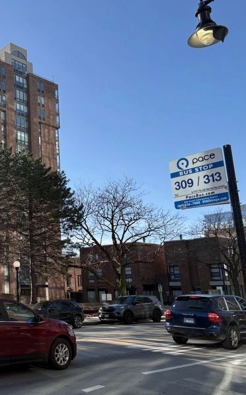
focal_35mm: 37
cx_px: -11
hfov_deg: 31.3
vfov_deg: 52.8
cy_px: 197
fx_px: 397
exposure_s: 1/2451
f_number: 1.6
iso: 50
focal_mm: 5.96
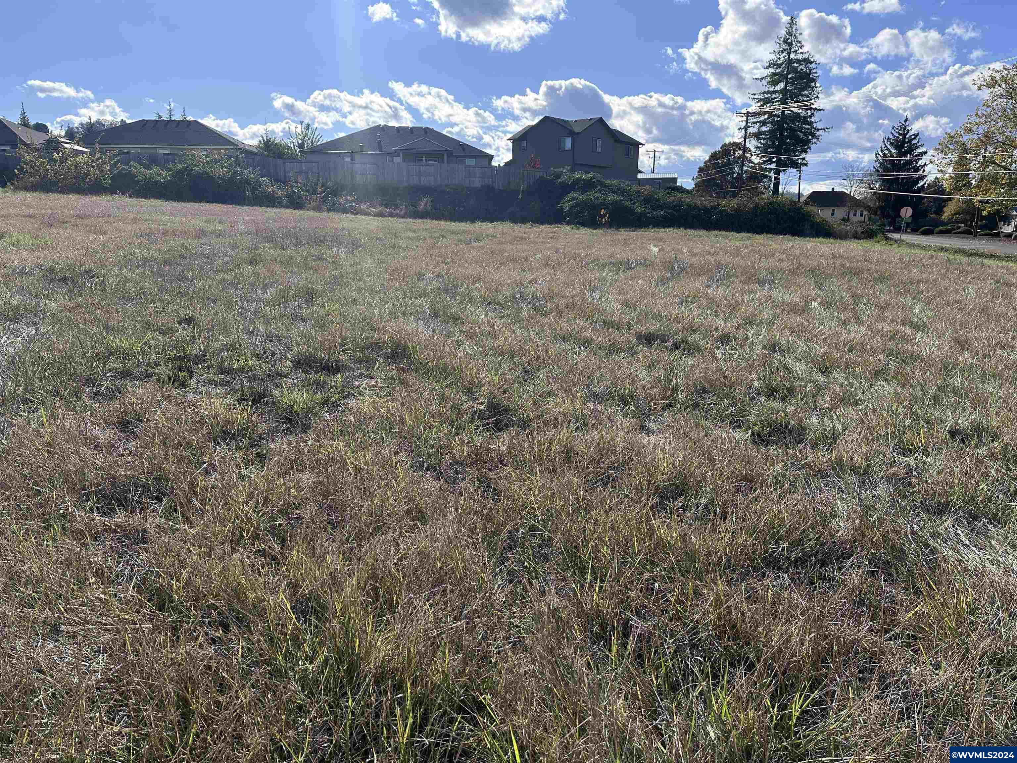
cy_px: 382
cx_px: 508
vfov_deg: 56.8
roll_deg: +0.0
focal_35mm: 24
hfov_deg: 71.6
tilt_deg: -10.8
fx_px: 705
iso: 80
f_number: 1.78
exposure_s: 1/4762
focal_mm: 6.86
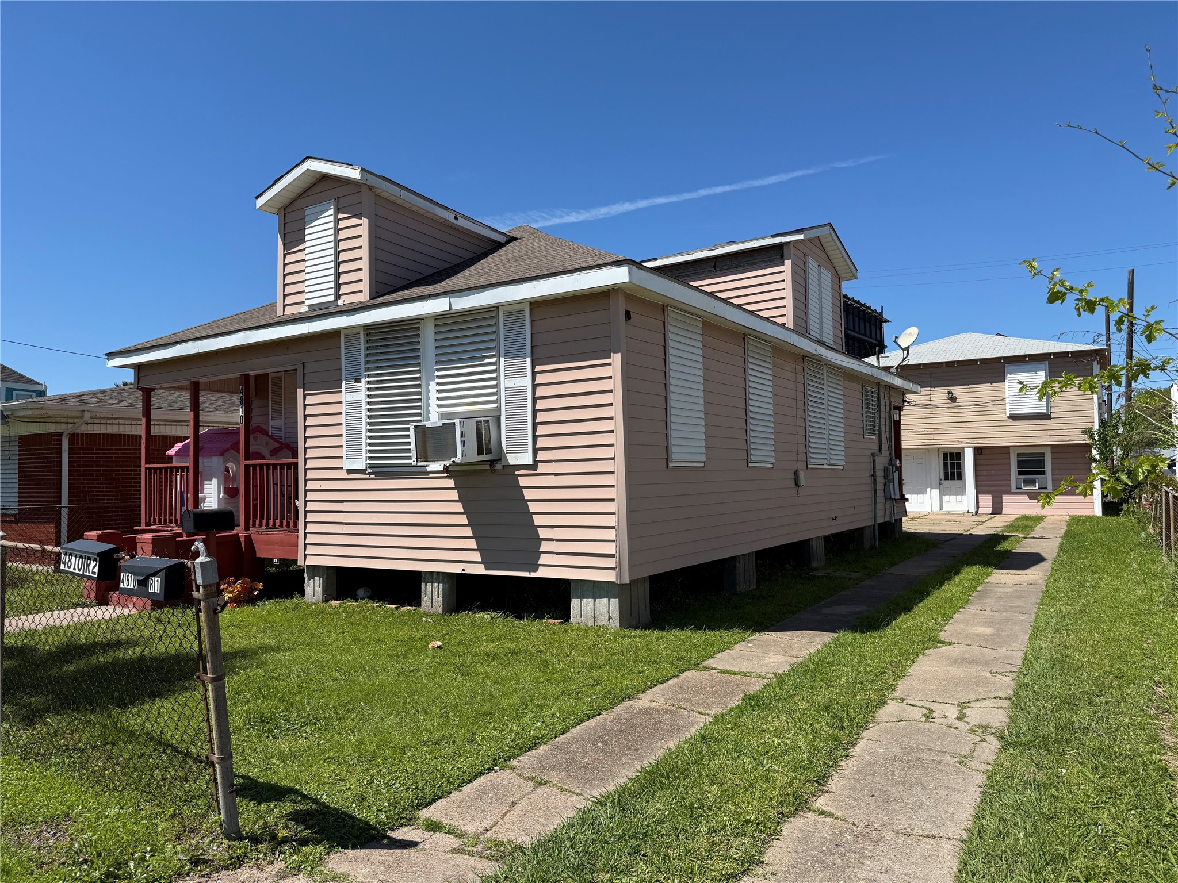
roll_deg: +1.2
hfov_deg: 71.6
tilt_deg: +3.7
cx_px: 589
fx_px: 817
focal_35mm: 24
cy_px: 442
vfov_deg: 56.8
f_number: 1.78
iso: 80
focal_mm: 6.76
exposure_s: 1/5714
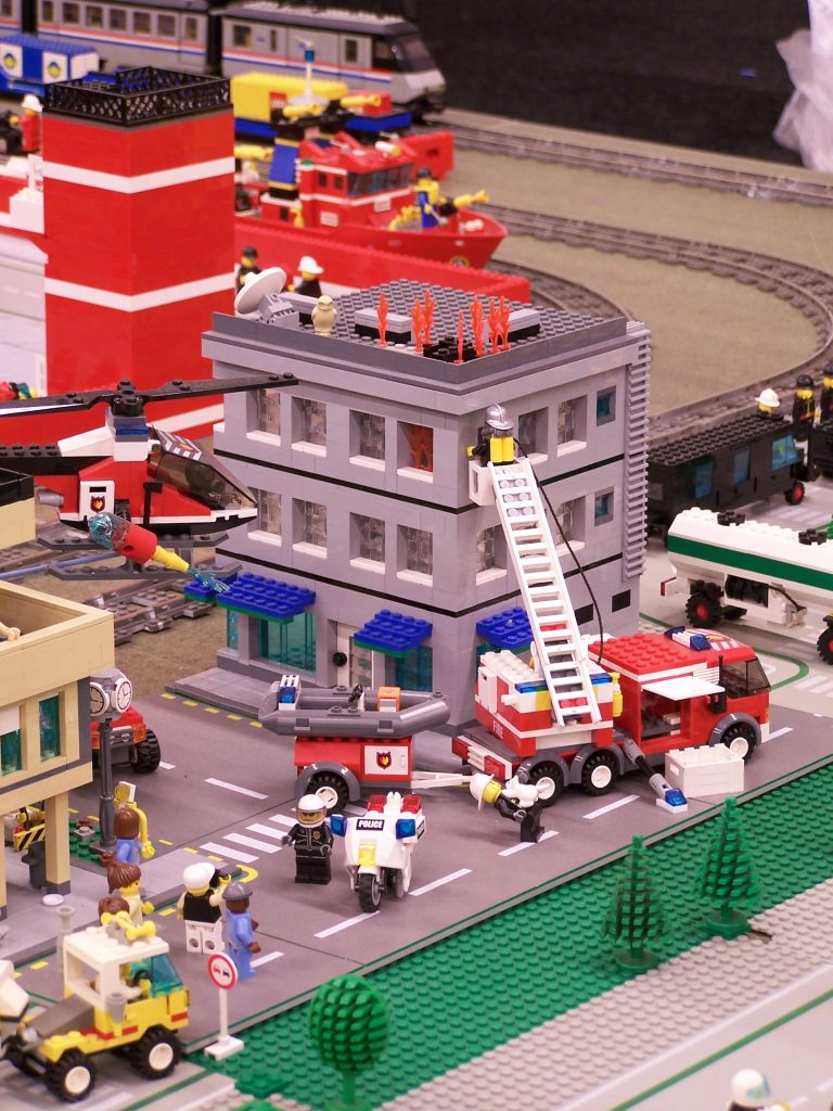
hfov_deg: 12.7
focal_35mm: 117
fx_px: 3754
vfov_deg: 16.8
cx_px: 416
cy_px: 556
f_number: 3.2
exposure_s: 1/2
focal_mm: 19.4
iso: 80
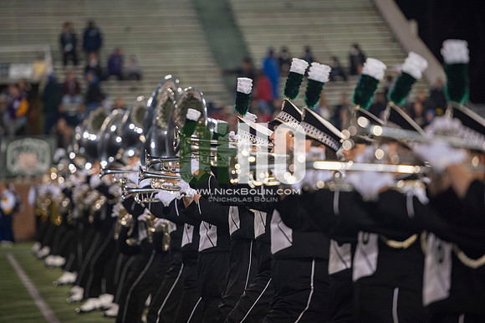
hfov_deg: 11.1
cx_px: 242
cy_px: 162
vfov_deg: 7.4
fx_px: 2491
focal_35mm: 185
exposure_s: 1/500
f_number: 2.8
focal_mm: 185
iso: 1000
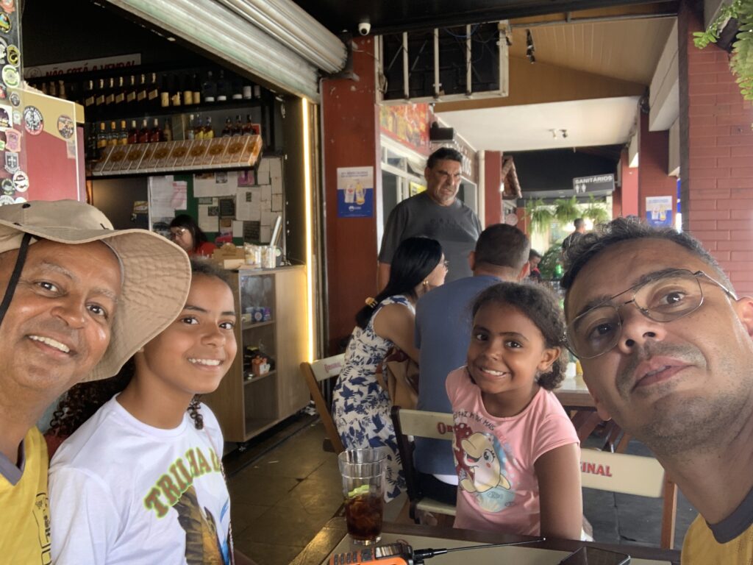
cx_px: 376
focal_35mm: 32
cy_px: 282
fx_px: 696
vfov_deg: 44.2
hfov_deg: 56.8
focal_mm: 2.87
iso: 64
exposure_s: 1/62
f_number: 2.2
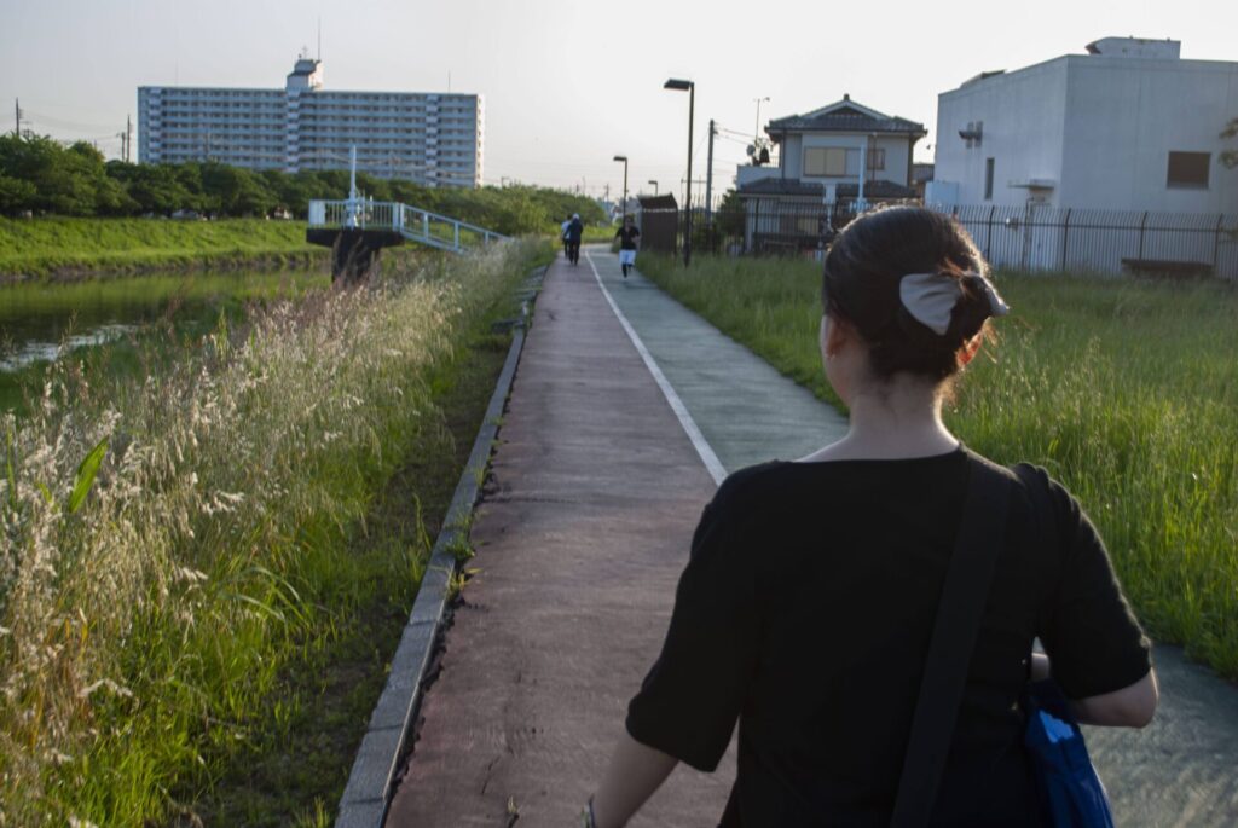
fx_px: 1497
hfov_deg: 44.9
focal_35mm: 44
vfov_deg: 30.9
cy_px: 414
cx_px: 619
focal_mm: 29
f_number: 5.6
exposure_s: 1/125
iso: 100
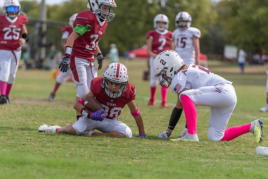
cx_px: 103
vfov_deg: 7.0
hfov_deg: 10.5
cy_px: 110
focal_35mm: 195
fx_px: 1454
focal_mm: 159
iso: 125
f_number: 3.2
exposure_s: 1/1600
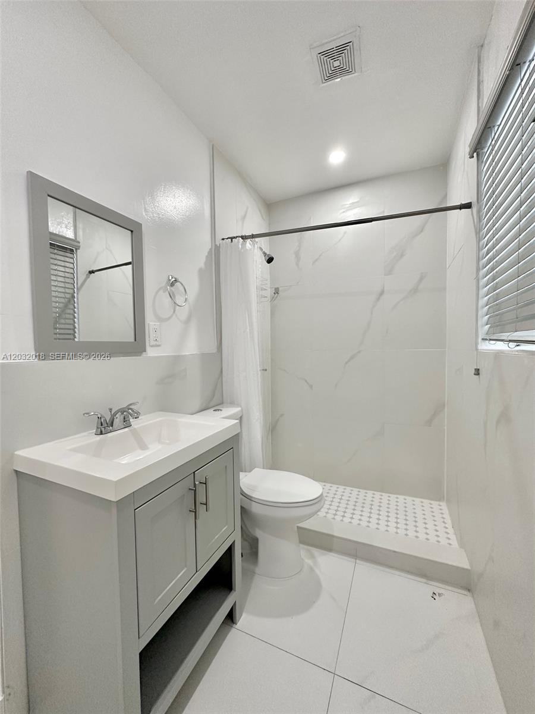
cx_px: 268
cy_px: 357
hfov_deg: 85.7
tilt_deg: -1.8
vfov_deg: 102.1
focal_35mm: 14
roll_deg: +0.6
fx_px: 288
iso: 250
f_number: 2.2
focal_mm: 2.22
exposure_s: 1/120
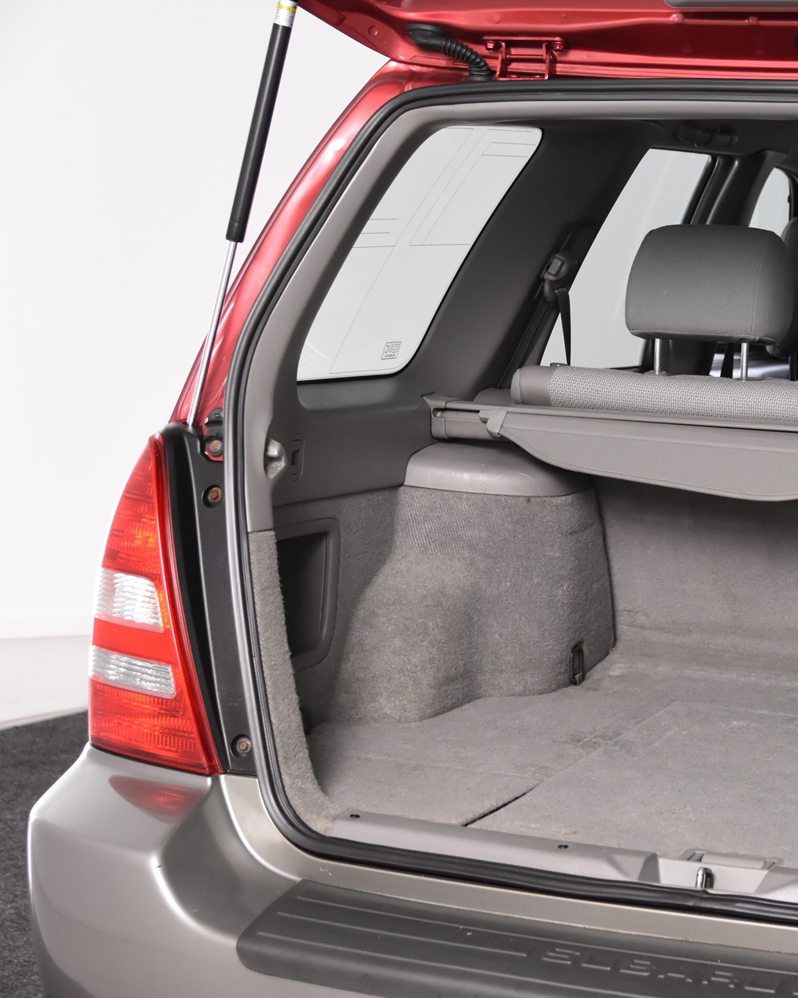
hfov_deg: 18.6
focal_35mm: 81
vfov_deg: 23.6
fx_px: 2392
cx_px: 717
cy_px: 500
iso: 1600
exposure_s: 1/80
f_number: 4.5
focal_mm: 38
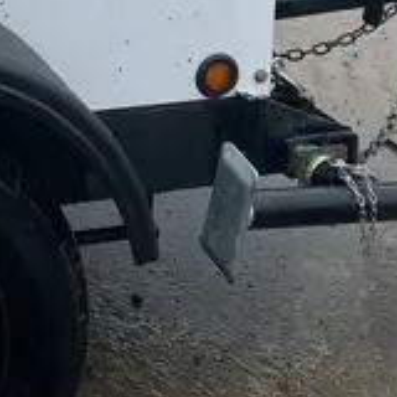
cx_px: -122
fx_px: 1362
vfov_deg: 14.4
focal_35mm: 105
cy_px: -341
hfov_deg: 15.7
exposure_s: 1/799
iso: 32
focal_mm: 4.25
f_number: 1.8
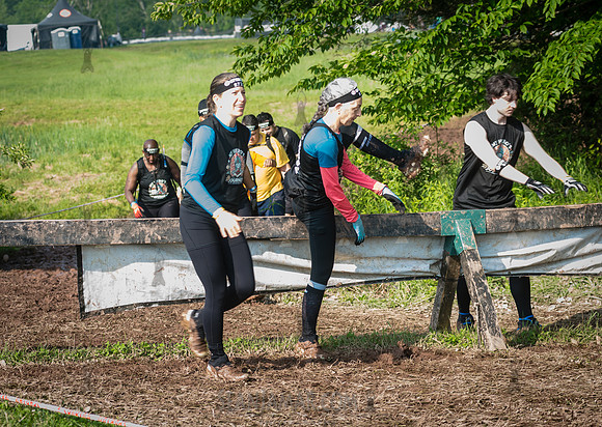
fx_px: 1882
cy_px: 200
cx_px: 323
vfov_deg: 13.0
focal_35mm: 110
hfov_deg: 18.2
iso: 250
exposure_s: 1/200
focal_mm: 80
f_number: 4.5
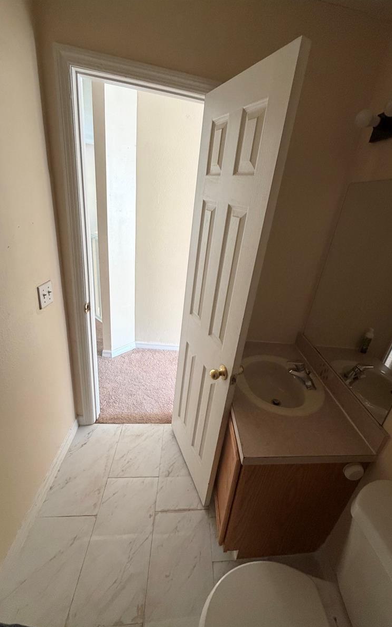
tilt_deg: -23.1
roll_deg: -9.2
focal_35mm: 15
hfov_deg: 74.5
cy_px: 315
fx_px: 256
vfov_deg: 101.5
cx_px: 220
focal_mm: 2.22
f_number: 2.2
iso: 320
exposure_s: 1/74
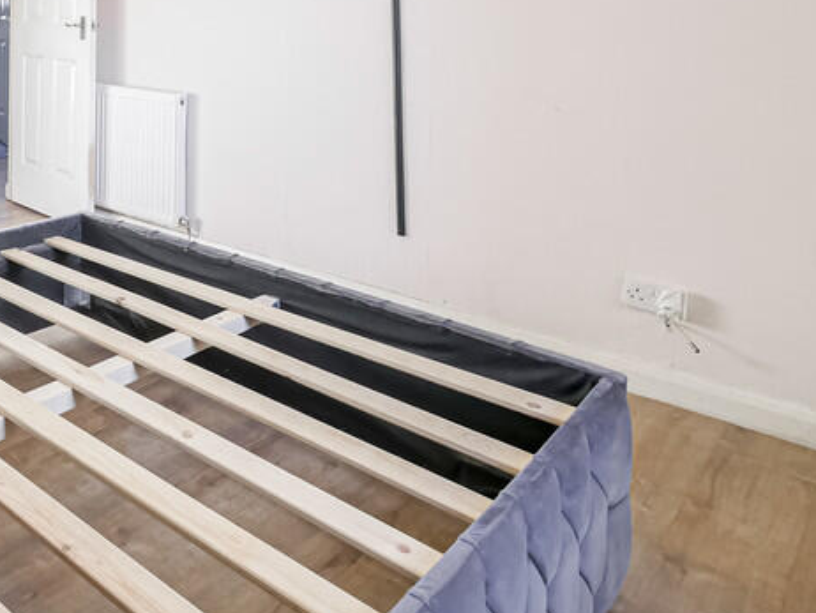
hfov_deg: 50.2
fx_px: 731
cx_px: 48
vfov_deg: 40.5
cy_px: 16
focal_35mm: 31
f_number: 4
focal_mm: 7
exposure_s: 1/60
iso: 800
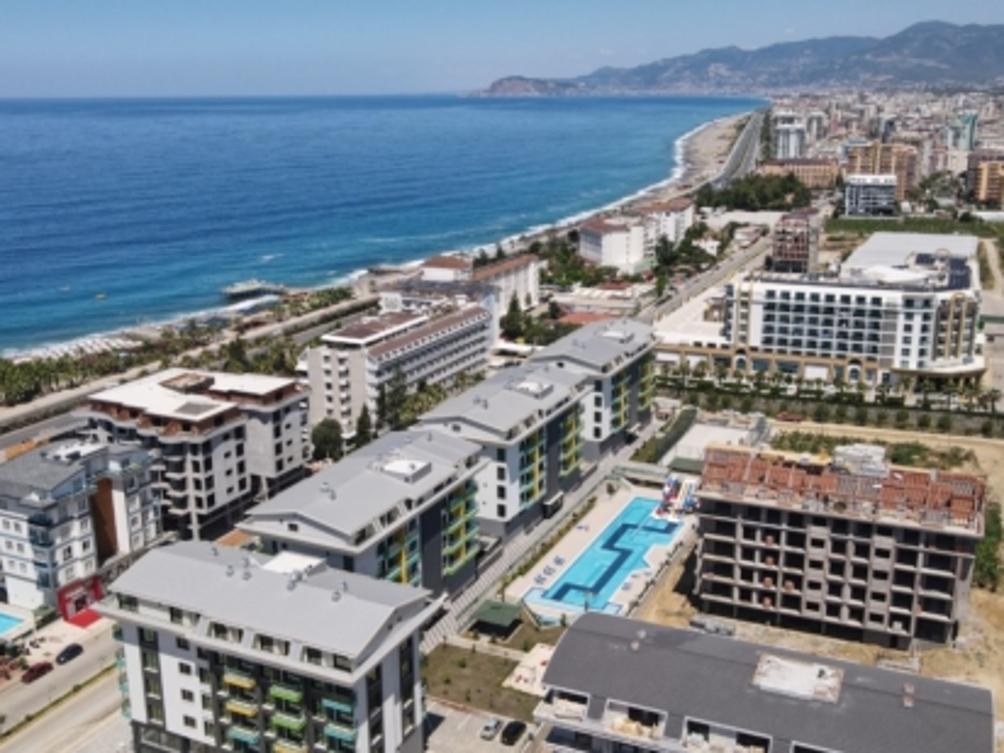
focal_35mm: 34
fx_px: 986
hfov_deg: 54.0
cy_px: 366
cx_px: 502
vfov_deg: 41.8
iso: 100
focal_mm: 4.5
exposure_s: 1/1000
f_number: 2.8
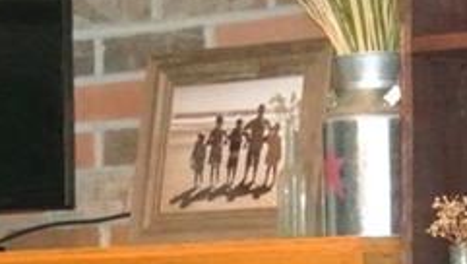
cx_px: 105
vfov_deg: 5.5
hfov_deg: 9.9
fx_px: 2702
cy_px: 528
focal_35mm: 218
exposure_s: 1/60
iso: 3200
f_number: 4.5
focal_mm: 18.2
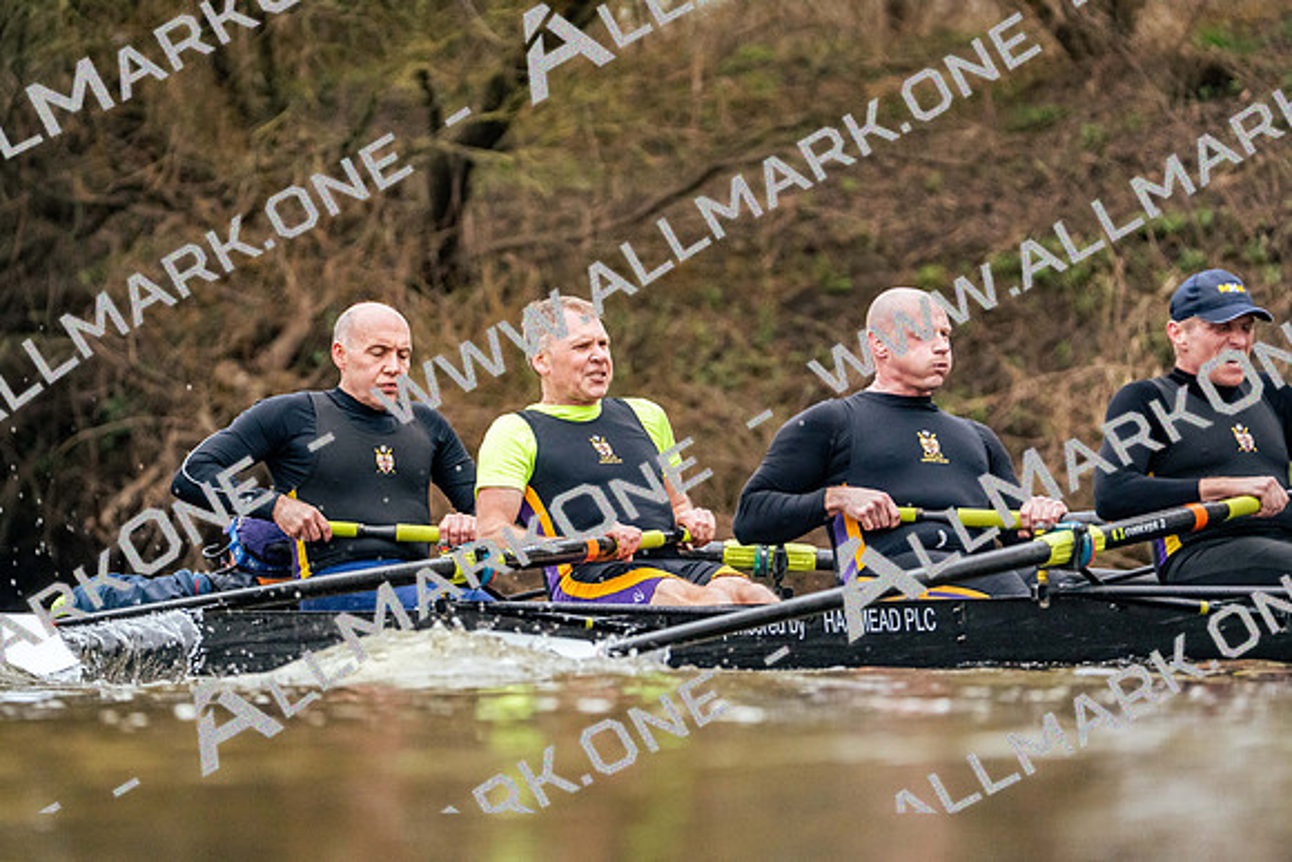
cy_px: 431
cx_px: 646
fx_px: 15292
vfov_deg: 3.2
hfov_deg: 4.8
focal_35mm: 426
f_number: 6.3
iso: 6400
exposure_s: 1/2000
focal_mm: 426
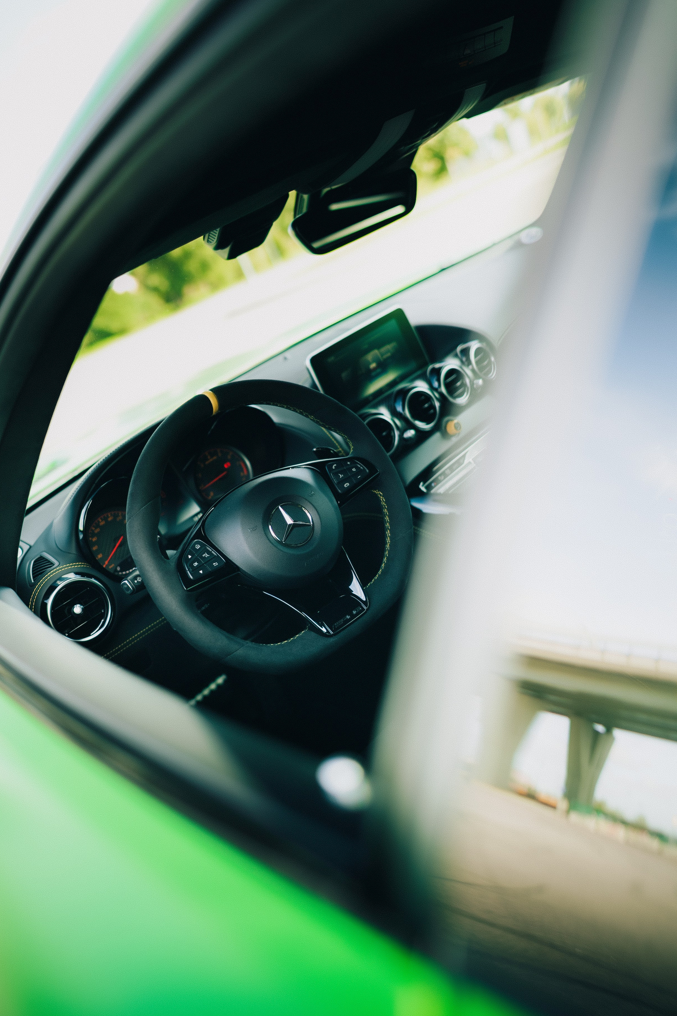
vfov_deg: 67.3
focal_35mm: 27
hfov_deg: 47.8
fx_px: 761
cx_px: 298
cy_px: 478
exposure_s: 1/320
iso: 50
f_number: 1.4
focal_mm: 24
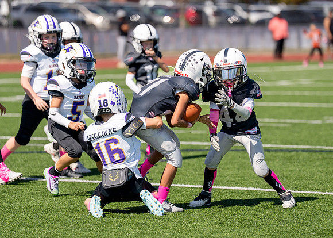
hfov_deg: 10.2
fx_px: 1856
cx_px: 190
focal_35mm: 196
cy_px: 107
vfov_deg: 7.3
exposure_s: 1/5000
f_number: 2.8
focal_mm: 151
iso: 200
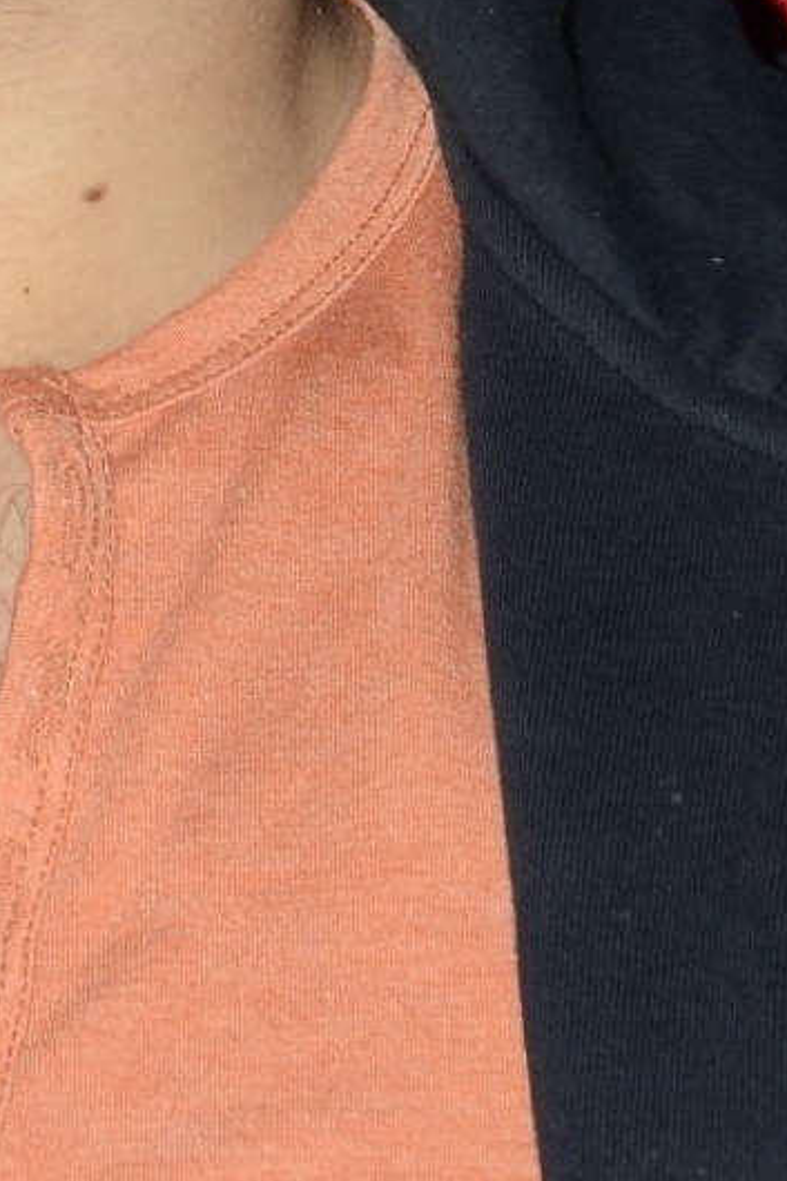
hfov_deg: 2.6
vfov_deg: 3.8
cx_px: -149
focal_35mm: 538
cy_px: -168
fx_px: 17642
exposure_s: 1/125
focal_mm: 105
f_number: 9
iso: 400
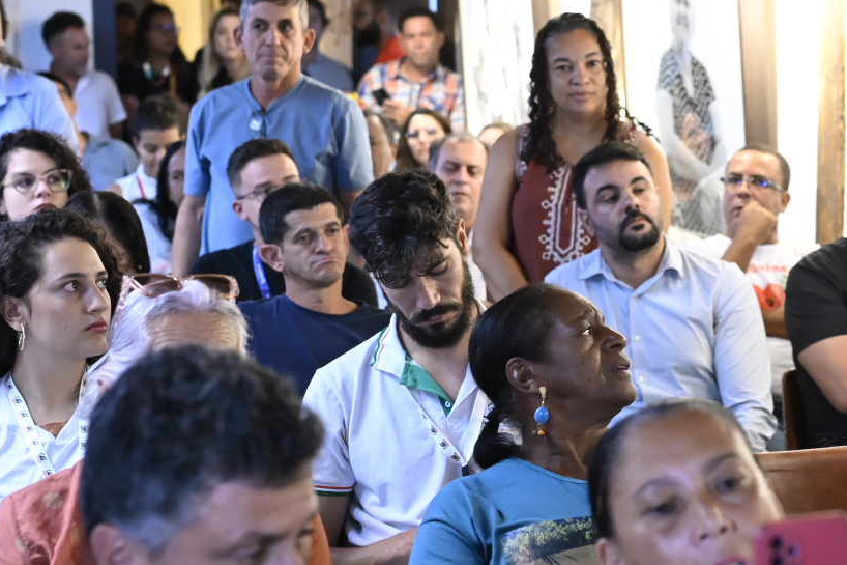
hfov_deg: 20.4
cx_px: 695
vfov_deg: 13.8
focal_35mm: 99
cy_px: 185
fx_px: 2329
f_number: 3.3
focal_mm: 50
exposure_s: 1/125
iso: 6400
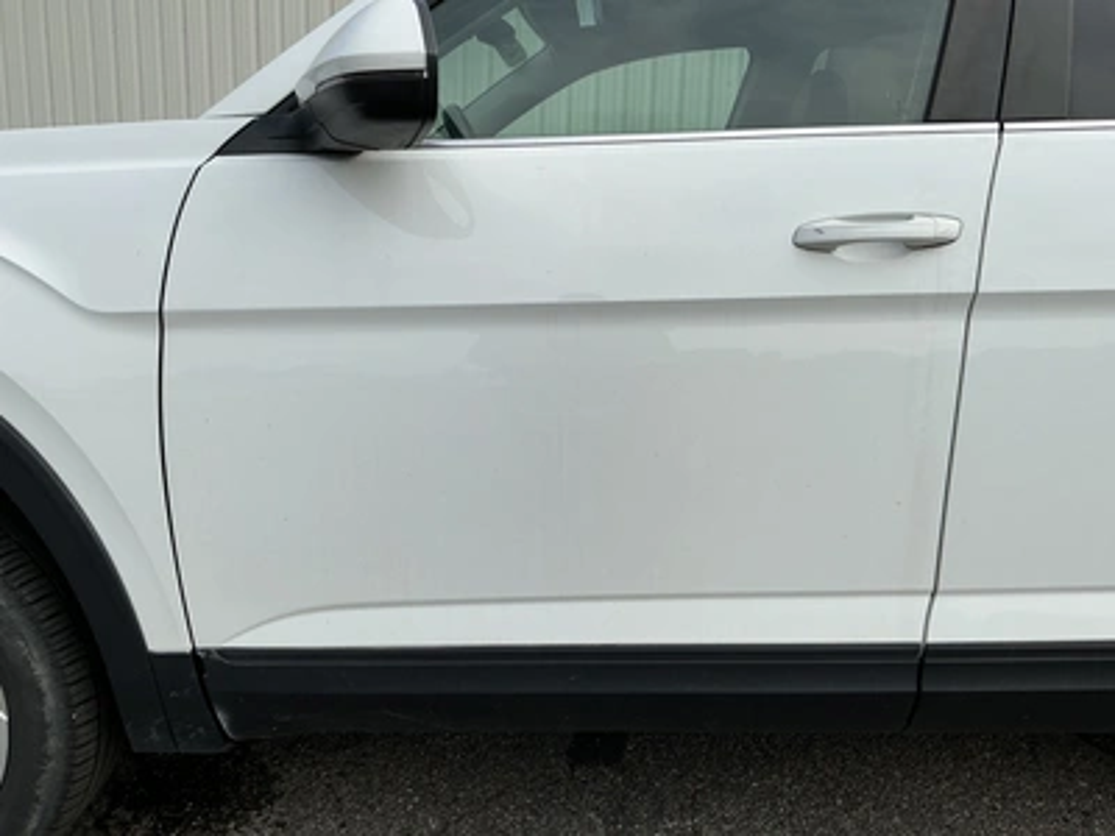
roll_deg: -2.7
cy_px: 418
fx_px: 902
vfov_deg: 49.7
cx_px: 558
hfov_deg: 63.4
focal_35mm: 28
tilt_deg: -11.7
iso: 25
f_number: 1.8
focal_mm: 3
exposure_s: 1/1451
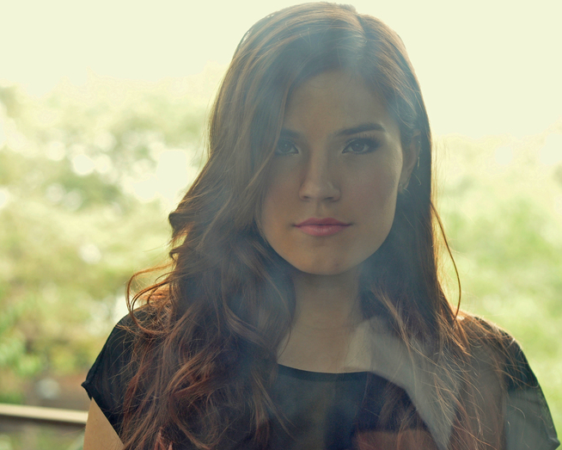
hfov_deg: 22.2
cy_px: 226
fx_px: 1430
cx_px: 308
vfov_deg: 17.9
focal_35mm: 86
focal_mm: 50
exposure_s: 1/320
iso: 500
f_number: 4
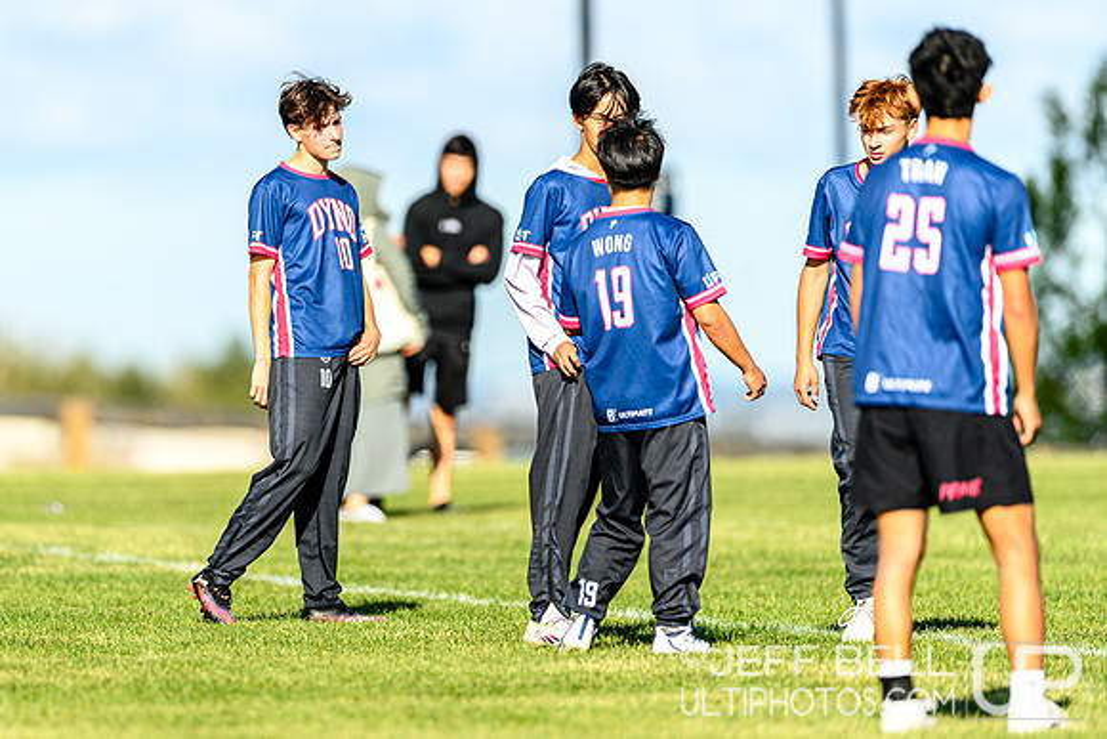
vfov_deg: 2.5
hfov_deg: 3.8
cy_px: 394
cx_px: 348
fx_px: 16891
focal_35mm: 549
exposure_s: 1/1600
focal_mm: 400
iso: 100
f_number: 3.2
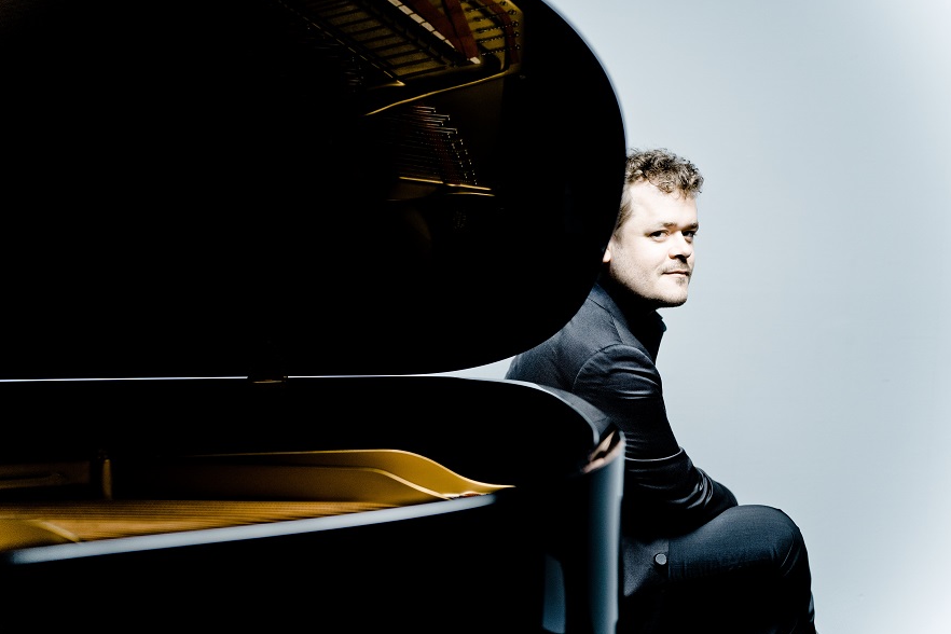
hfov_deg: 38.9
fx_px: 1347
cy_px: 315
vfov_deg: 26.5
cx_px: 481
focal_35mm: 51
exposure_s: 1/100
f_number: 2.2
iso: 640
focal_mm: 50
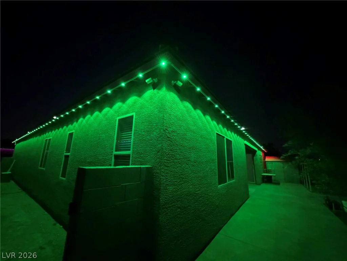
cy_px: 130
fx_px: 140
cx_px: 174
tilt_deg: +10.8
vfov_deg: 85.7
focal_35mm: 14
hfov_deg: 102.1
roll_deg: -1.0
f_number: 2.2
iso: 3200
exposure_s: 1/22
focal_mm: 2.22
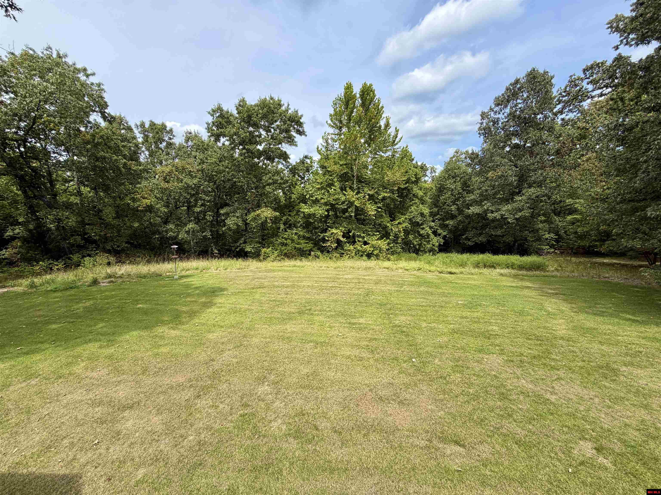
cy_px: 248
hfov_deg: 102.1
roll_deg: +0.5
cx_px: 330
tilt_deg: -9.4
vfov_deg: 85.7
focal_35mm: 14
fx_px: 267
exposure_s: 1/770
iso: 32
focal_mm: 2.22
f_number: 2.2
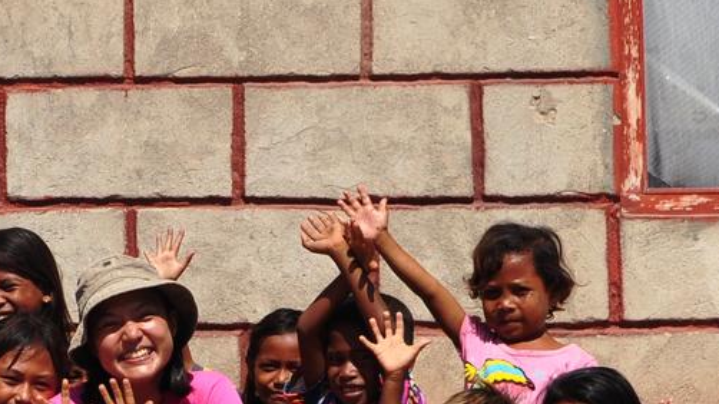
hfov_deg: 11.7
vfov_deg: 6.7
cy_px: 241
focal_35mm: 180
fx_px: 3431
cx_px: -176
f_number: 9
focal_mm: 30
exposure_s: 1/800
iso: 200
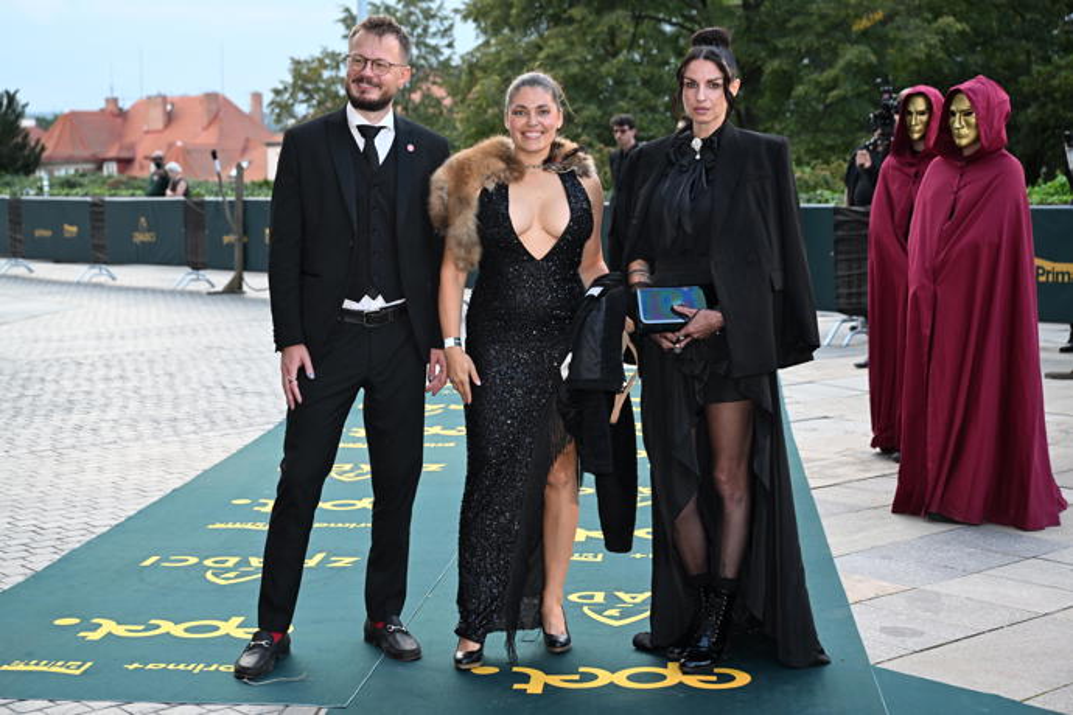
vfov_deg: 23.4
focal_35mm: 58
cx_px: 536
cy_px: 358
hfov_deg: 34.5
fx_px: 1729
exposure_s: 1/320
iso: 800
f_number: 4.5
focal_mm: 58
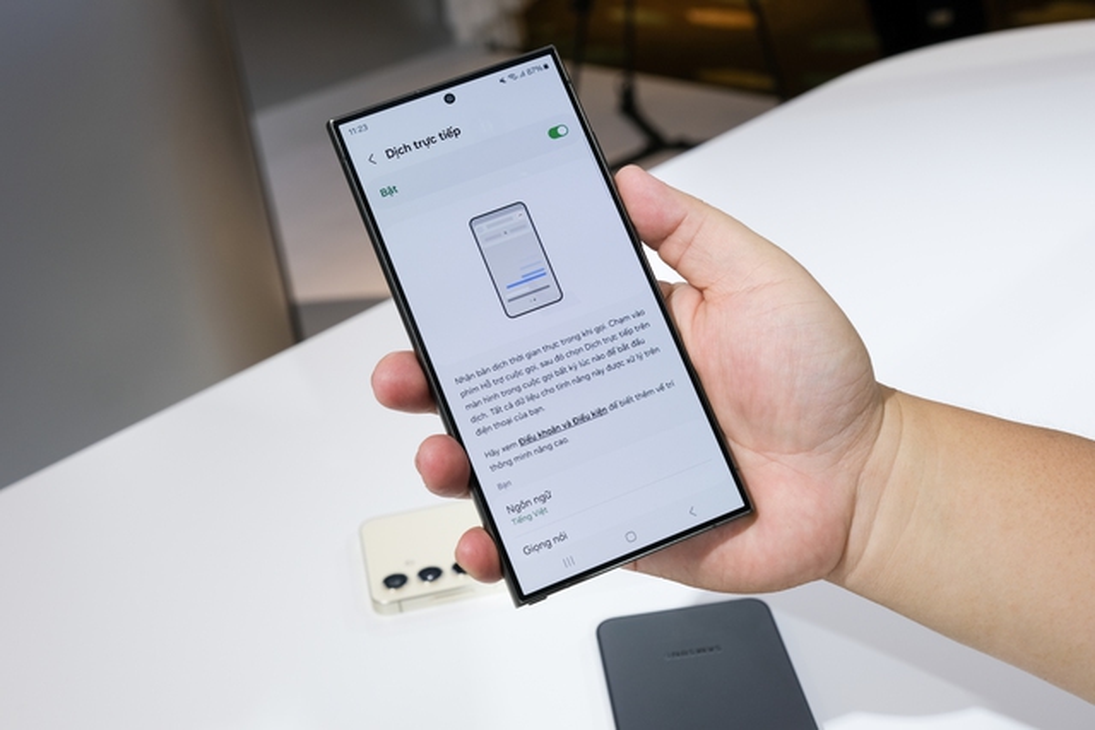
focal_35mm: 41
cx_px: 548
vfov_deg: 32.6
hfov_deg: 47.4
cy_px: 365
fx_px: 1247
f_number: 5.6
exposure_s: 1/50
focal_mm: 27.4
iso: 160
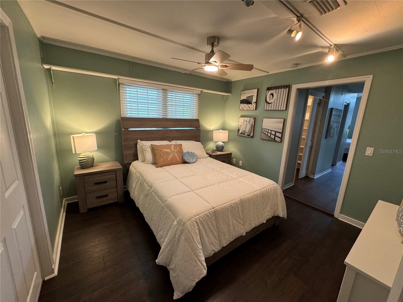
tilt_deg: -13.3
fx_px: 163
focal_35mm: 14
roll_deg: -2.2
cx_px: 202
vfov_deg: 85.7
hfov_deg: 102.1
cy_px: 151
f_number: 2.2
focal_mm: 2.22
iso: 200
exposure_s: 1/60
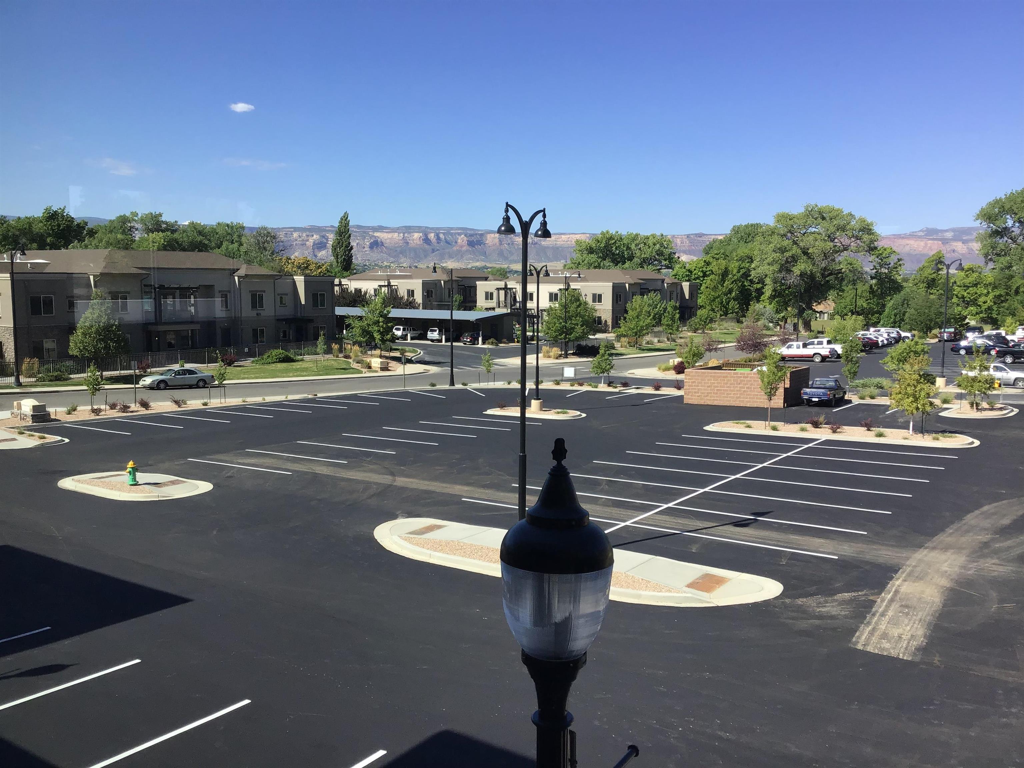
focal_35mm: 31
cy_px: 384
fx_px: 917
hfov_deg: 58.4
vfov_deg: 45.4
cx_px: 512
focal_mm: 3.3
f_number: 2.4
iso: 25
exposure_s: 1/345
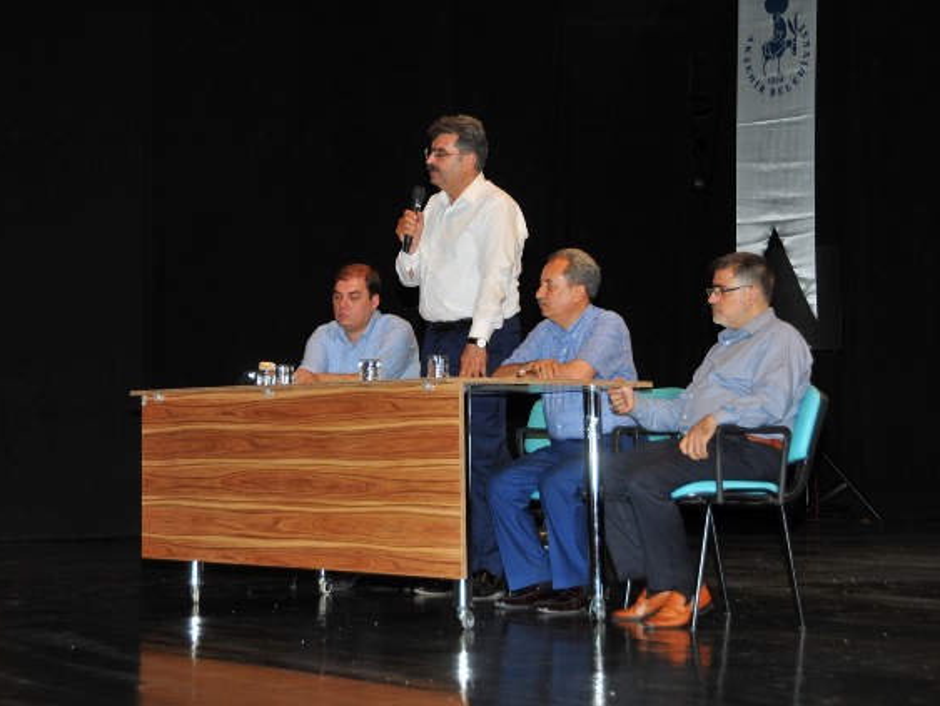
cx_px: 446
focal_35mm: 72
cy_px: 353
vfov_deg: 20.5
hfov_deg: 27.0
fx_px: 1956
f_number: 5.6
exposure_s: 1/60
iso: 400
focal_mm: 44
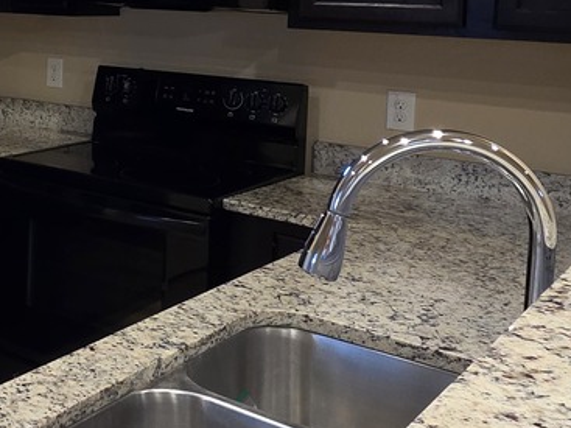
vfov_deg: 27.6
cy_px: 54
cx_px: -112
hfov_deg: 31.5
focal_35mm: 51
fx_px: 841
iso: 250
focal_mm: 2.2
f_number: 1.9
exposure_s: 1/60
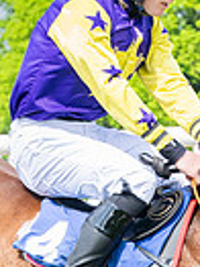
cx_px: -88
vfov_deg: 3.0
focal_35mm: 652
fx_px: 5031
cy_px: 348
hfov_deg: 2.3
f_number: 5
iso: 400
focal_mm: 70
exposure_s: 1/1000
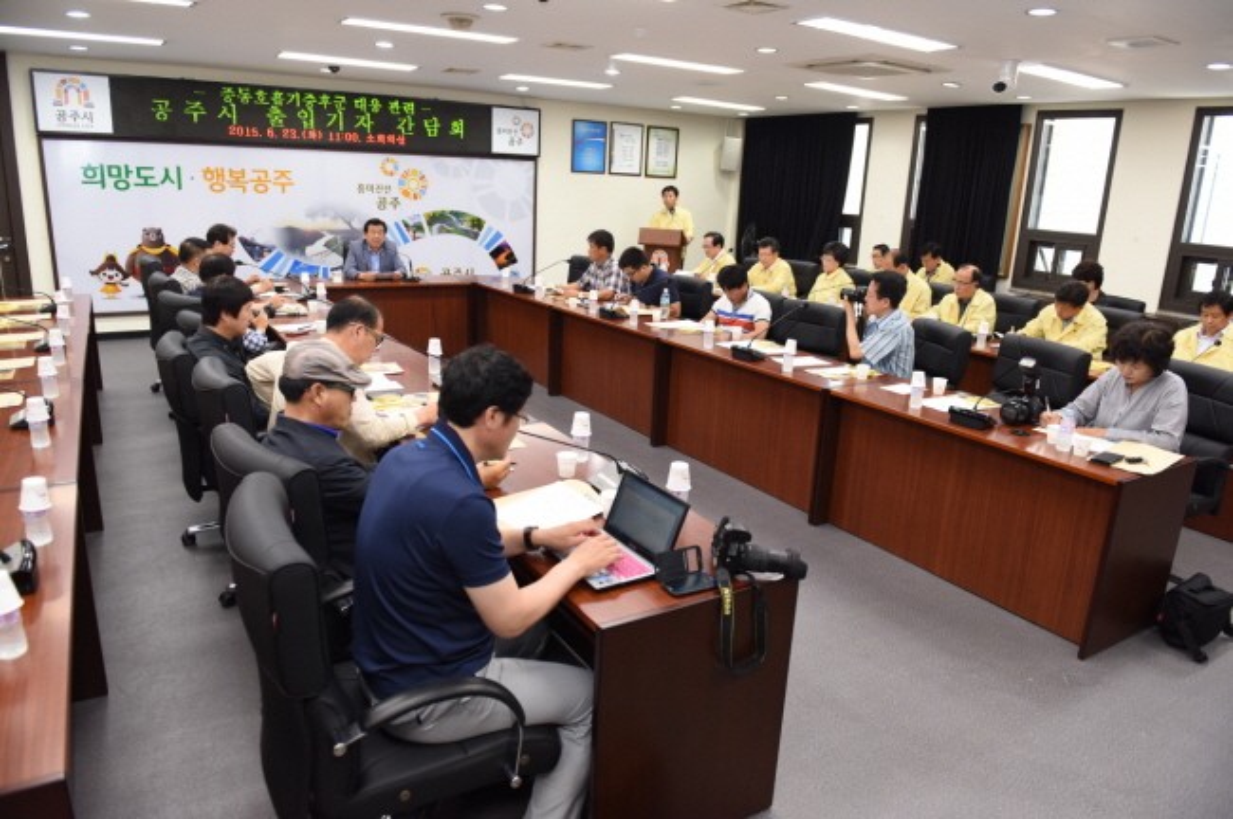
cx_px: 616
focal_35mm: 24
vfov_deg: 53.0
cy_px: 410
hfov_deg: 73.8
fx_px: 821
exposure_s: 1/160
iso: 1250
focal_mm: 24
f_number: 3.5
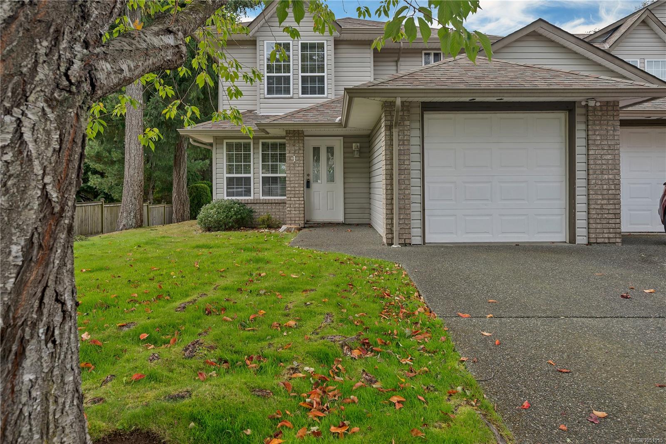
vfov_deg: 55.1
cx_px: 333
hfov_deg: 76.1
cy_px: 222
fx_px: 425
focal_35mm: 23
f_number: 5.6
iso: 320
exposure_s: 1/60
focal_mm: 23
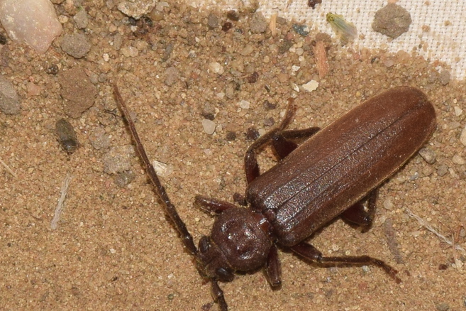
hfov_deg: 6.7
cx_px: 301
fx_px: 3974
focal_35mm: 307
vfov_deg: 4.5
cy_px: 216
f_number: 14
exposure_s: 1/200
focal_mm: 140
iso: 400
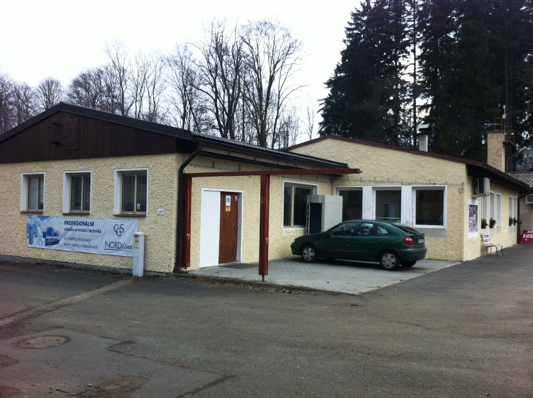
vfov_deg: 40.6
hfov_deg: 52.7
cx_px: 266
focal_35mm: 35
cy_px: 199
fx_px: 538
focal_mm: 3.85
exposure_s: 1/338
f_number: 2.8
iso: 80
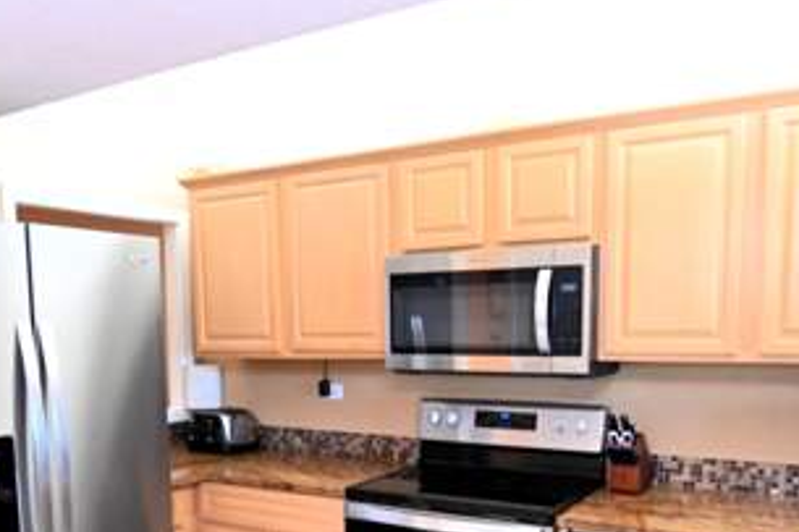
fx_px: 732
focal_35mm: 33
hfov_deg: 57.2
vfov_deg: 38.9
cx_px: 385
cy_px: 397
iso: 2500
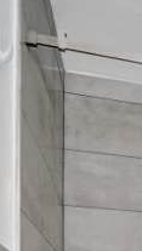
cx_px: 212
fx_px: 340
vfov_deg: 32.3
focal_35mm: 51
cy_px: 313
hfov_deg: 20.3
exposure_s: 1/500
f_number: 5.6
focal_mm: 14
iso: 1250
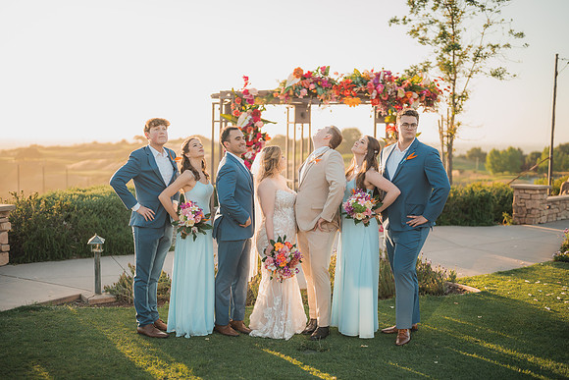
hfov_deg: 39.6
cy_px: 190
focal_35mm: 50
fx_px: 790
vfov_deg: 27.0
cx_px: 284
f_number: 1.2
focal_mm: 50
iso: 200
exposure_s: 1/3200
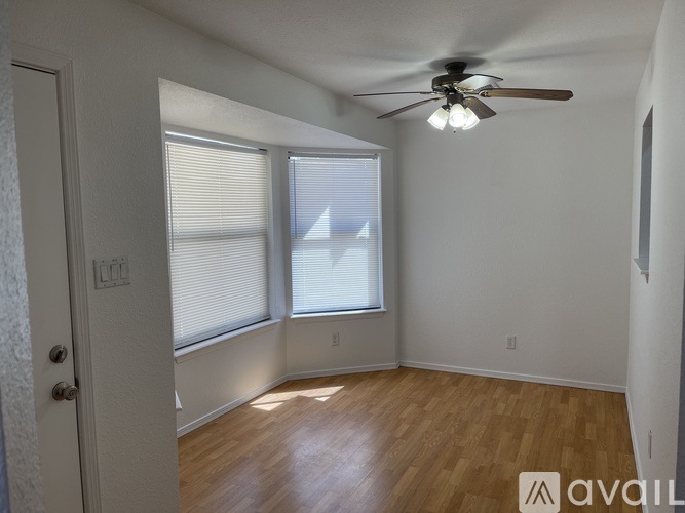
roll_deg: +1.1
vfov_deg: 54.9
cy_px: 256
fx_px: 495
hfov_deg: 69.4
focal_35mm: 25
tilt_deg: -4.0
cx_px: 342
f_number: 1.6
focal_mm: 5.1
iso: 32
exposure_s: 1/145
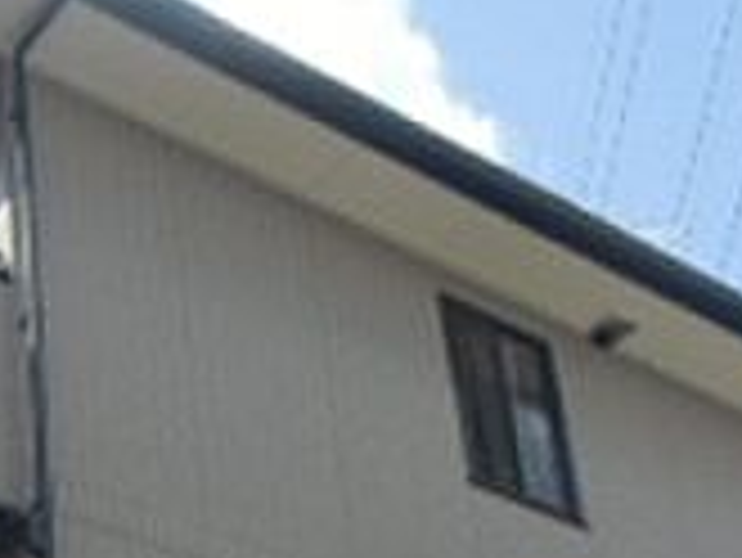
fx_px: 1995
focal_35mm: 93
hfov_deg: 20.8
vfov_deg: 14.8
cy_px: 842
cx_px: 157
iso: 64
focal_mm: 4.24
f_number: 3
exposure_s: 1/320
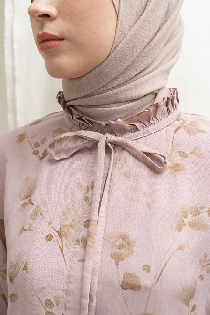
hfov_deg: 29.2
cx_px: 105
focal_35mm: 46
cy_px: 158
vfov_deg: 42.7
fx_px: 402
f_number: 11
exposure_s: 1/160
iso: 100
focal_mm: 46
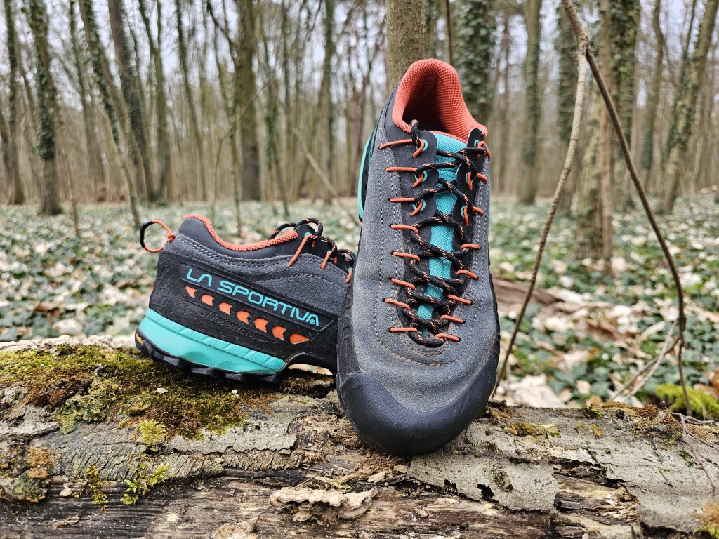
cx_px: 360
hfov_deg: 73.9
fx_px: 478
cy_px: 270
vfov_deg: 58.9
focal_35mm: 23
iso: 25
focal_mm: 6.3
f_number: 1.7
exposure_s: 1/100
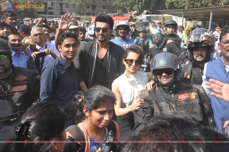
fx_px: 210
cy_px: 76
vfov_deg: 39.9
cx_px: 114
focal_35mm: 33
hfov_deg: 57.3
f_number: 13
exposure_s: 1/640
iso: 1000
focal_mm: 22
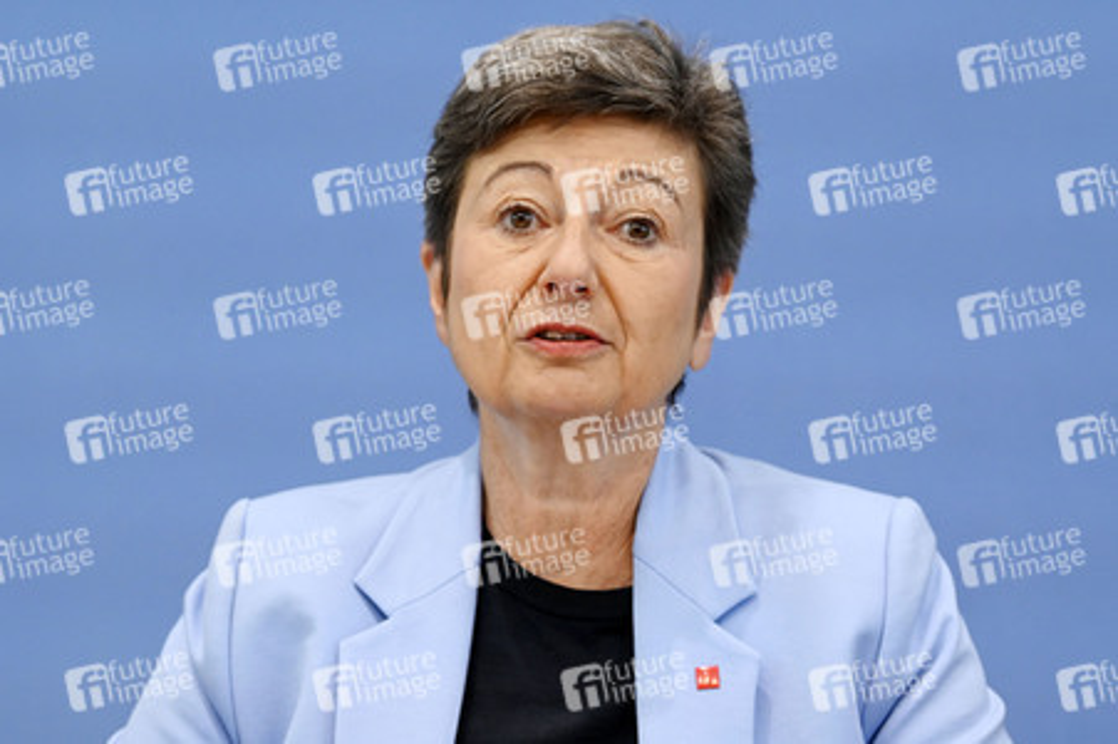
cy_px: 372
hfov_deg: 12.8
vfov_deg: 8.6
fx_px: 4965
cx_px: 559
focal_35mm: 160
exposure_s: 1/500
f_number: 7.1
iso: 4000
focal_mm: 160
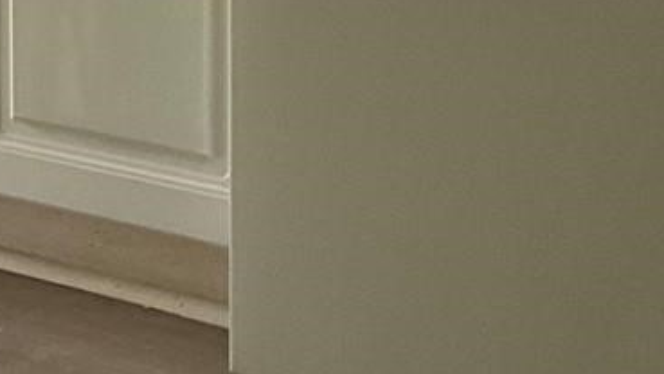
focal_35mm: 137
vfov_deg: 8.5
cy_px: -298
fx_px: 2413
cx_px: -257
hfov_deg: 14.8
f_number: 1.8
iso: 50
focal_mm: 3
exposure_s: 1/120
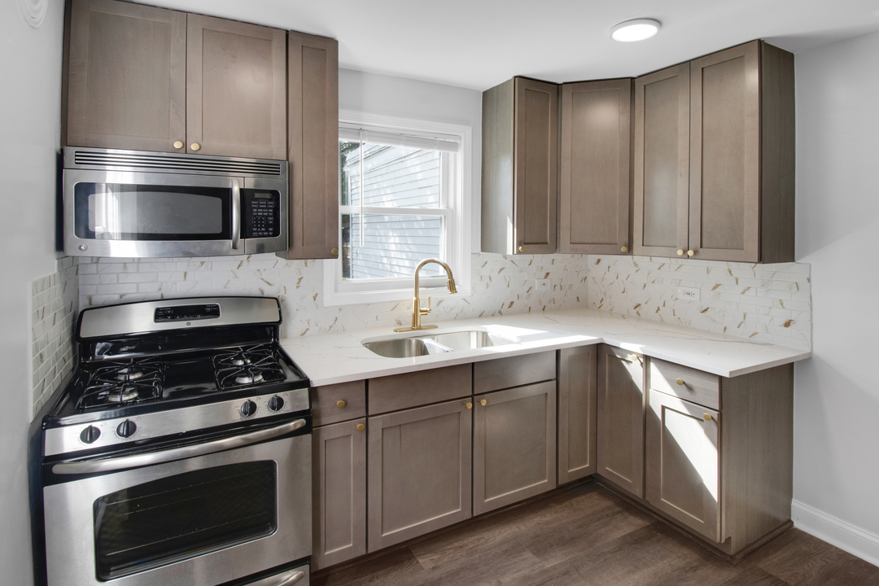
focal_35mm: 15
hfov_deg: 100.4
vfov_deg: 77.3
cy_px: 293
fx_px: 366
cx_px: 440
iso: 400
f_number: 9
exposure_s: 1/15
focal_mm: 10
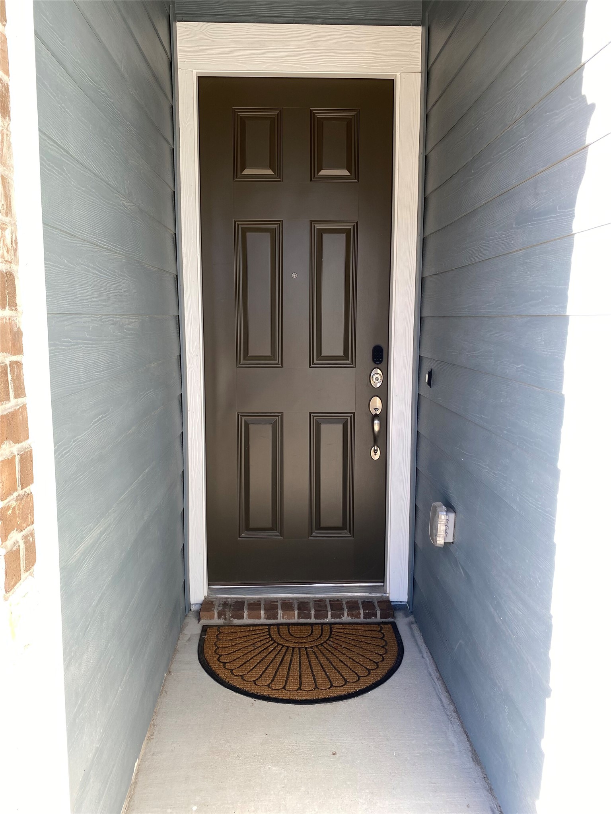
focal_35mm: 26
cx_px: 306
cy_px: 407
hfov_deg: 53.1
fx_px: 612
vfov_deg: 67.3
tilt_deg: -6.6
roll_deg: -0.6
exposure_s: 1/142
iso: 32
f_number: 1.8
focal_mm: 4.25
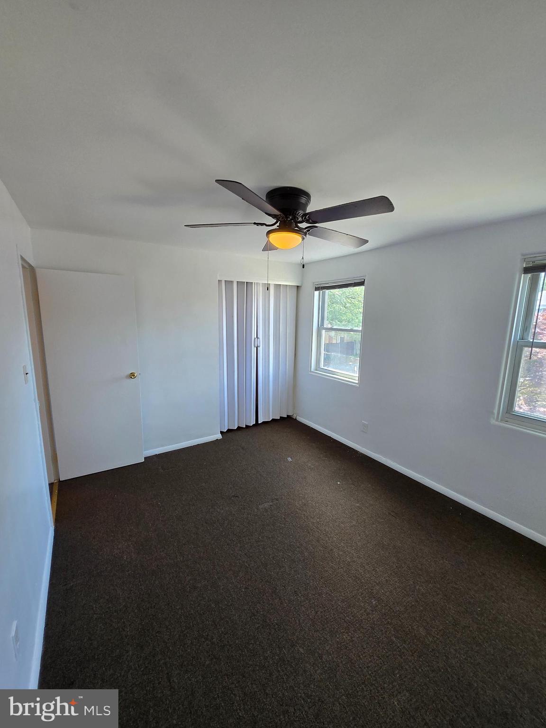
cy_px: 364
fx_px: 273
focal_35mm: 13
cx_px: 273
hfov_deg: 89.9
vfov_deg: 106.2
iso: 80
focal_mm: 1.7
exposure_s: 1/60
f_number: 2.2
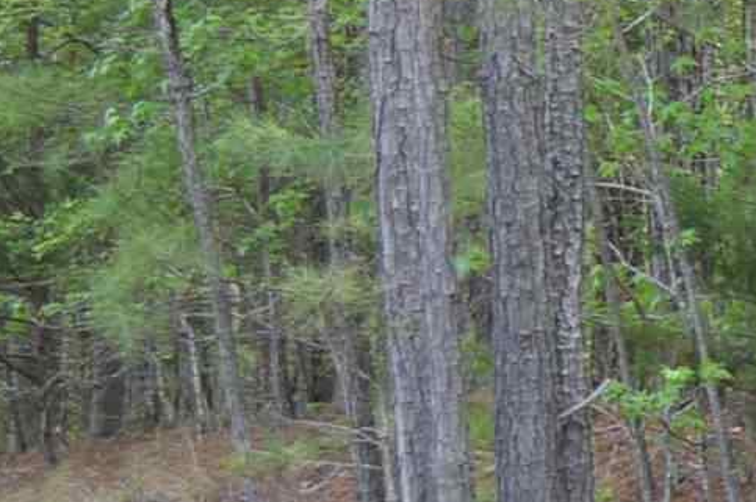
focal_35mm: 224
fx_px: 4699
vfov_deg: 6.1
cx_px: 2348
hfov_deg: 7.8
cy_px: 114
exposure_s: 1/125
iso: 140
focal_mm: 24
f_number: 5.6
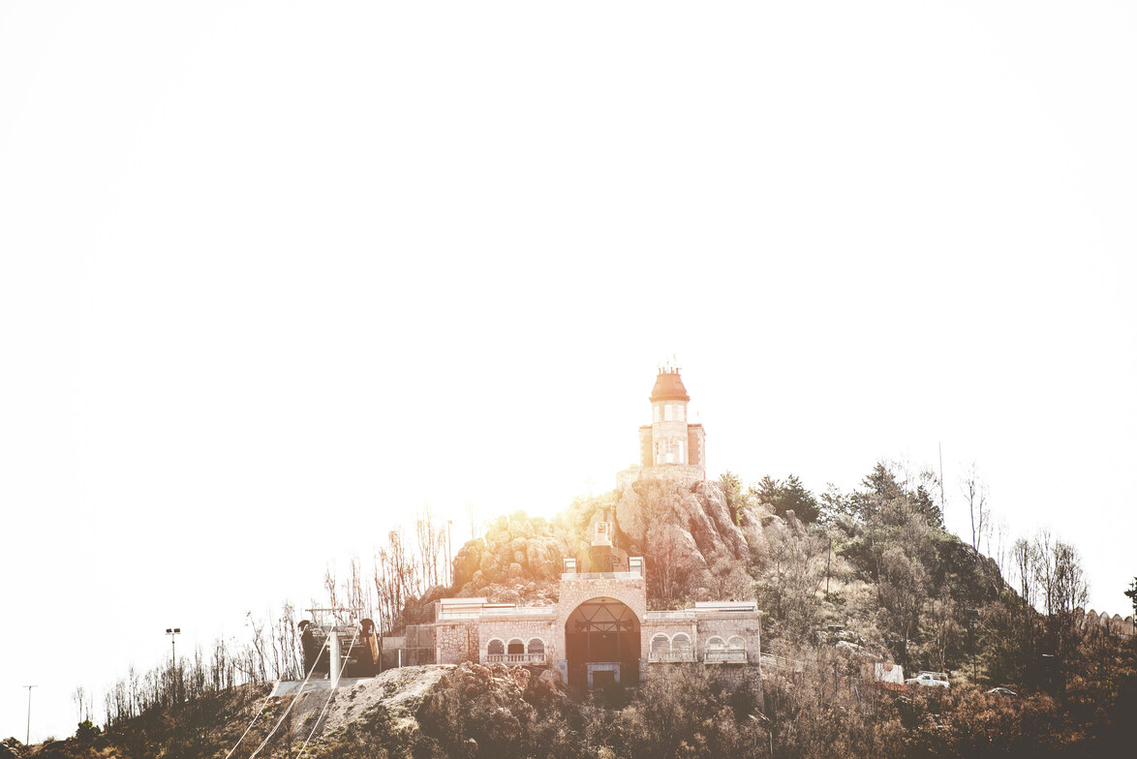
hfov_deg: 10.3
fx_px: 6319
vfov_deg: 6.9
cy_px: 380
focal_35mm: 200
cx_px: 568
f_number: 2.8
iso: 50
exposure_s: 1/800
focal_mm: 200
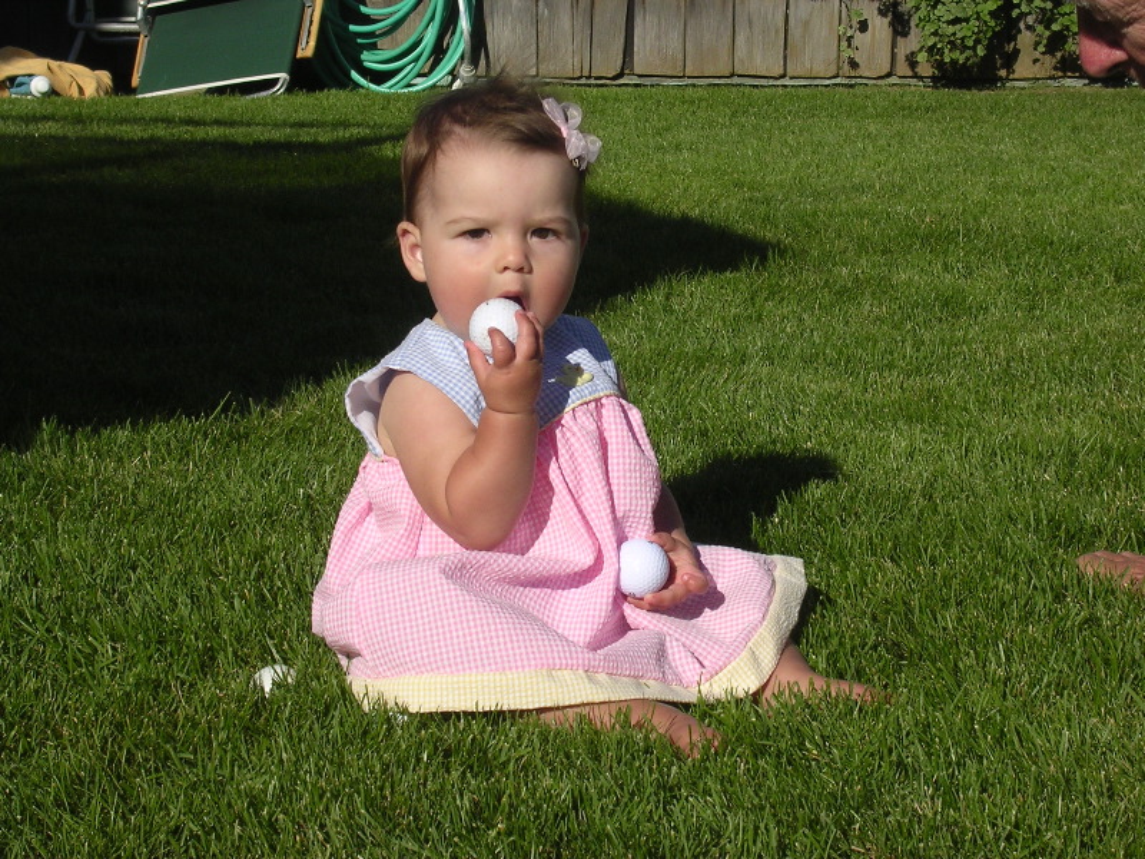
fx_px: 3308
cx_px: 572
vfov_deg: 14.8
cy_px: 430
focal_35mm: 100
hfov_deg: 19.6
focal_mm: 15.2
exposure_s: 1/774
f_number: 4.5
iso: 100
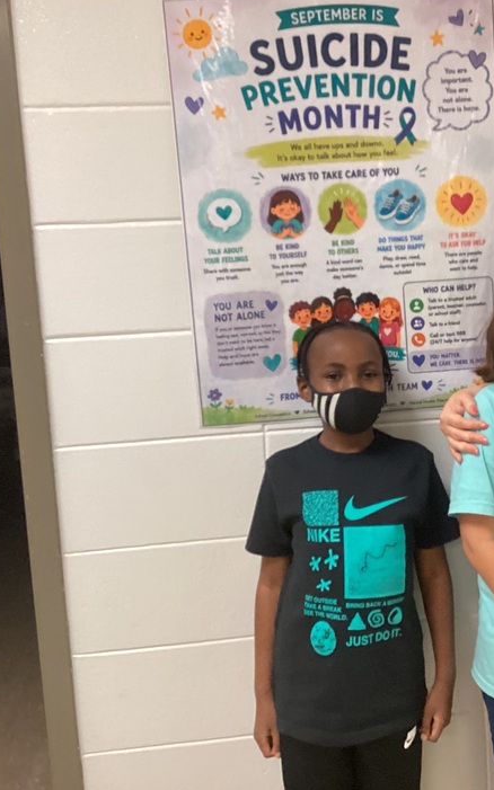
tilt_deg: -9.7
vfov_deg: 41.8
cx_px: 406
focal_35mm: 48
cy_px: 360
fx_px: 1034
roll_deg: +2.3
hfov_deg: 26.3
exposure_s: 1/50
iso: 250
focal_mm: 3.3
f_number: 2.4
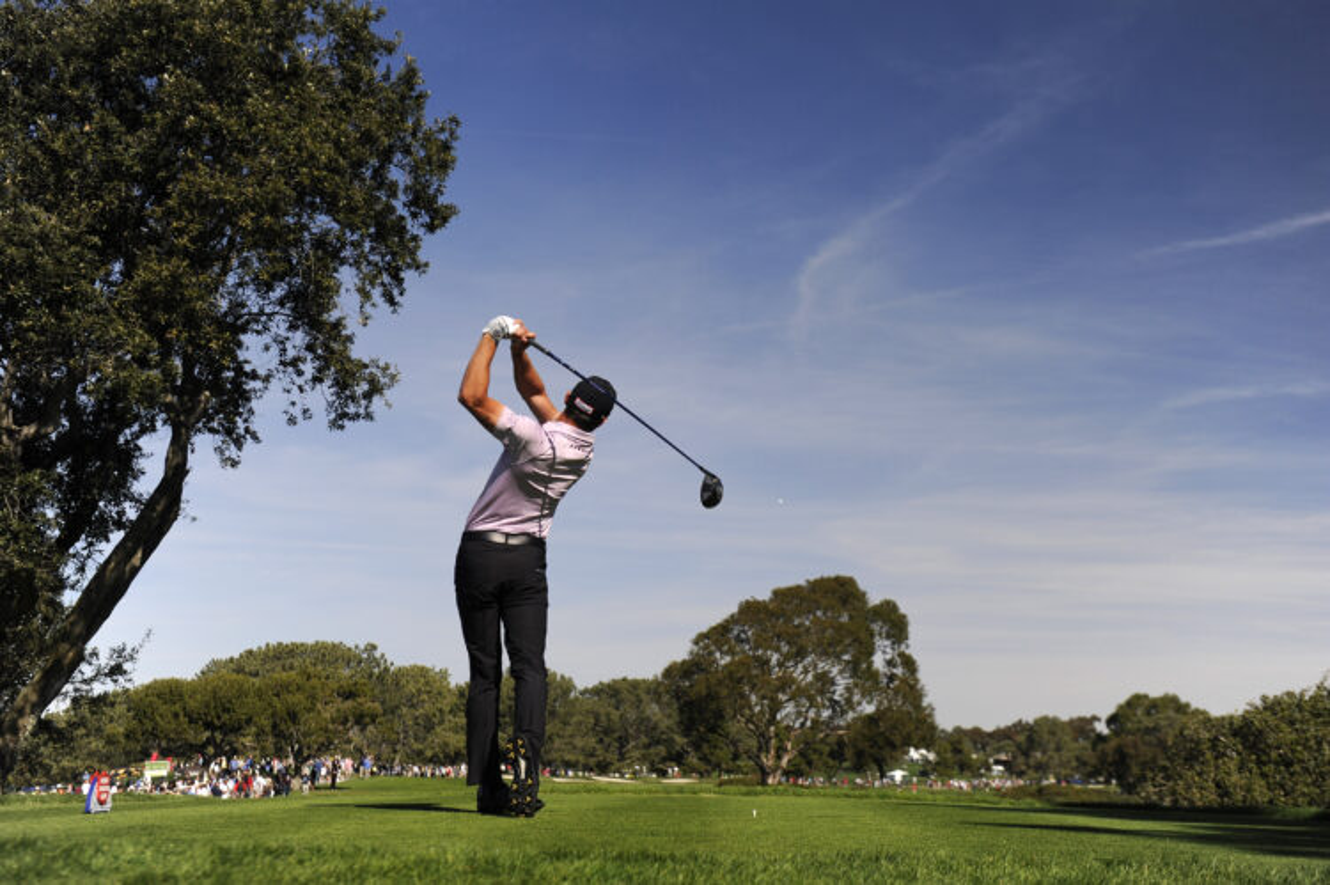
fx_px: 1846
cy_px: 442
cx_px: 665
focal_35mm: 50
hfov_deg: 39.6
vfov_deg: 27.0
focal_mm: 50
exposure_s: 1/1250
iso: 320
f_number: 5
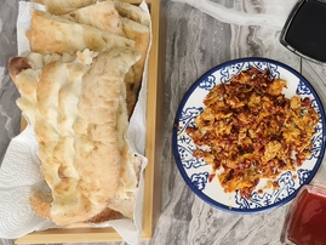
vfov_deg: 24.5
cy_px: 58
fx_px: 556
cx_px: 396
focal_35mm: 59
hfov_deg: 28.3
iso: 830
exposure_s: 1/50
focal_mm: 5.25
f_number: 1.75
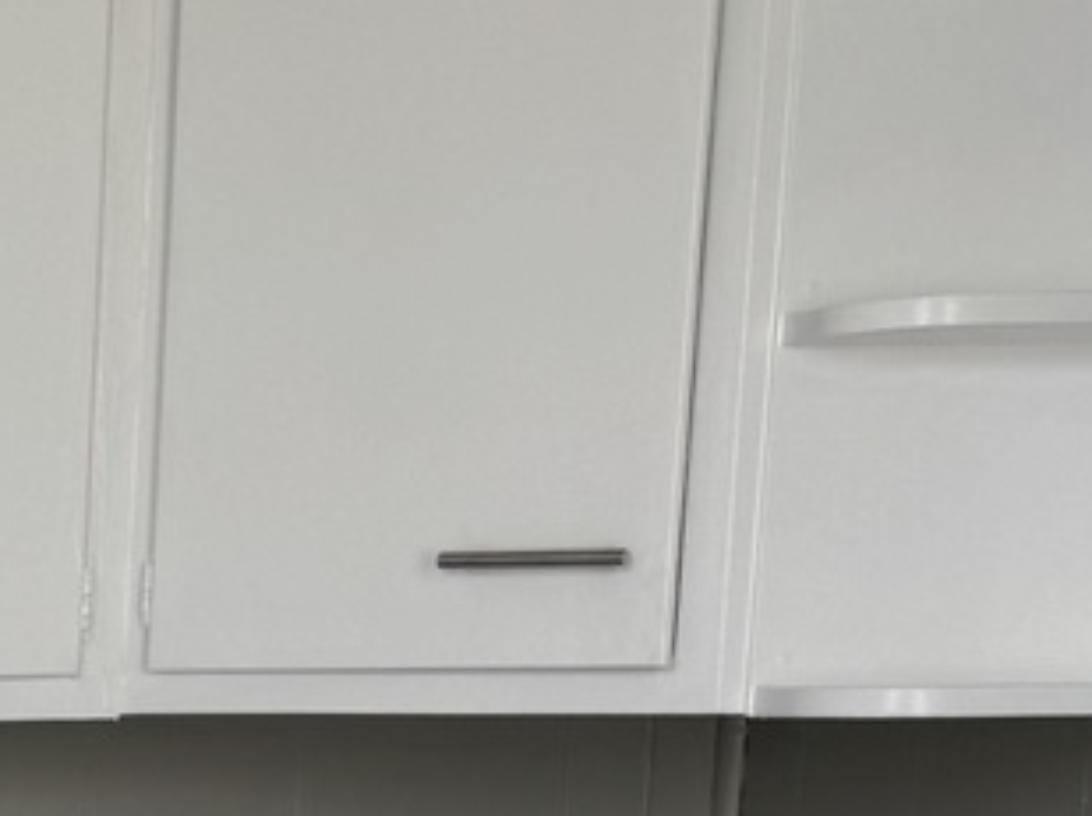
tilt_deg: -9.7
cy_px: 1265
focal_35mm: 112
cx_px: -1230
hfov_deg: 14.1
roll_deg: +1.0
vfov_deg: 12.5
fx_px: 3529
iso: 64
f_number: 1.78
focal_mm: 6.76
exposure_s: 1/157
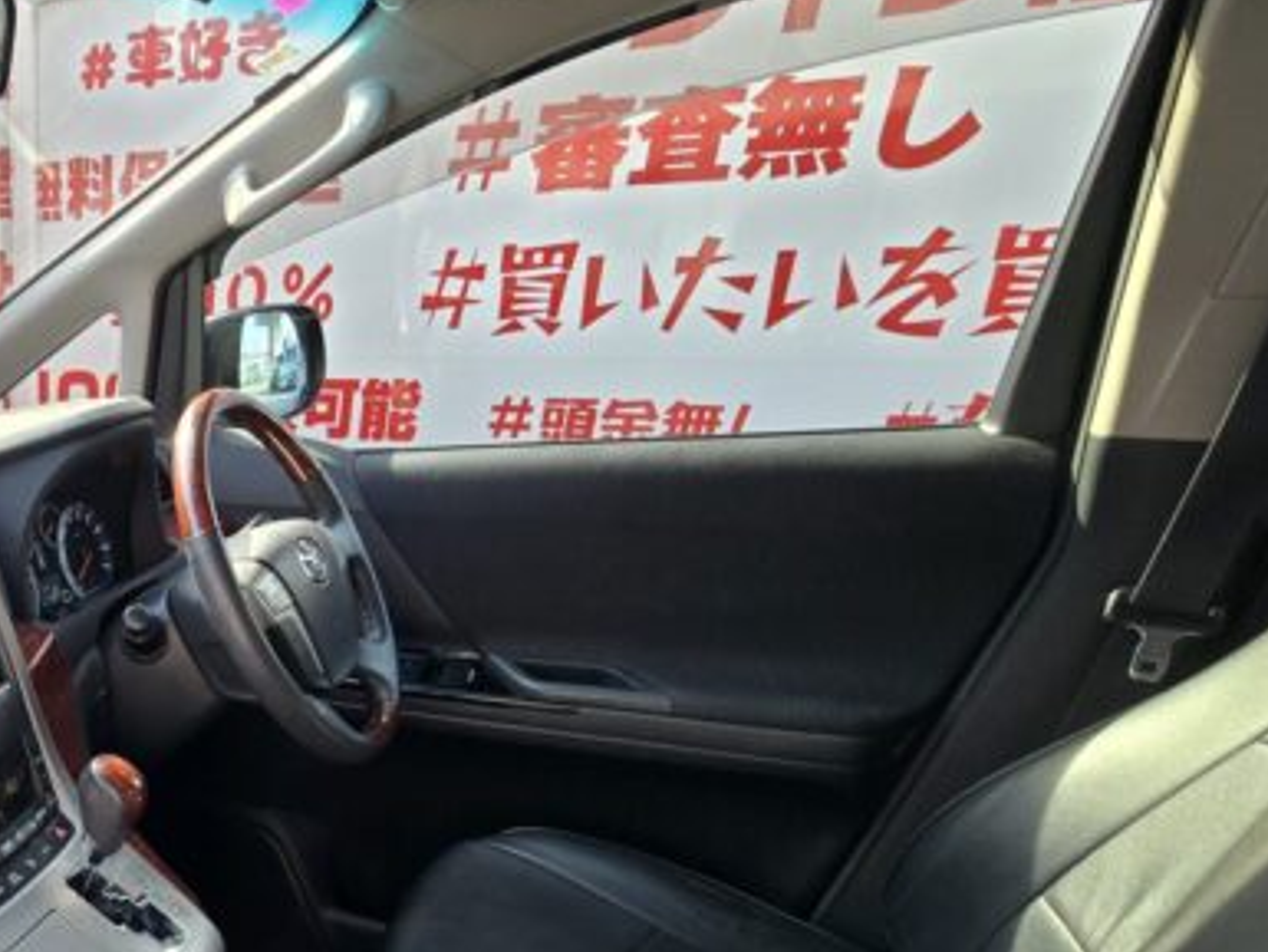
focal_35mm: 27
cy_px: 787
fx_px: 989
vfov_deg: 48.0
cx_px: -36
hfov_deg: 50.7
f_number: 2.2
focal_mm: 2.2
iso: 50
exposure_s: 1/112
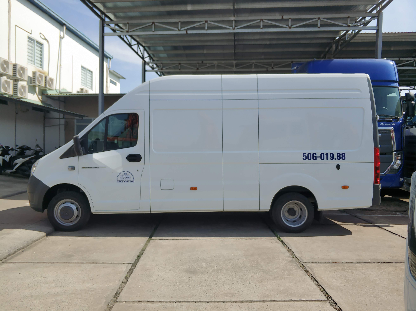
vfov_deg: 51.3
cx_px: 208
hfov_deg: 65.4
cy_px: 156
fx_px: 324
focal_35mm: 27
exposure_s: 1/2425
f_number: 1.8
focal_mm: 3.82
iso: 270
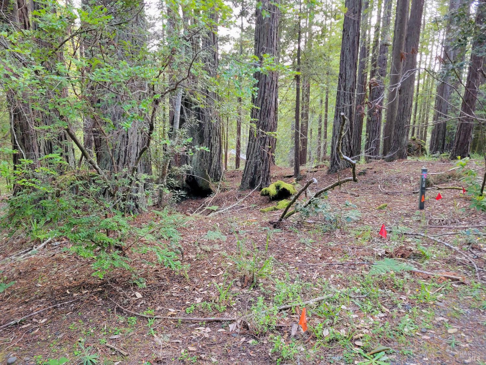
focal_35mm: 26
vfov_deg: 53.1
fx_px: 365
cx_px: 243
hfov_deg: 67.3
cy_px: 182
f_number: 1.8
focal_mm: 5.4
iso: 250
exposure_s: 1/120
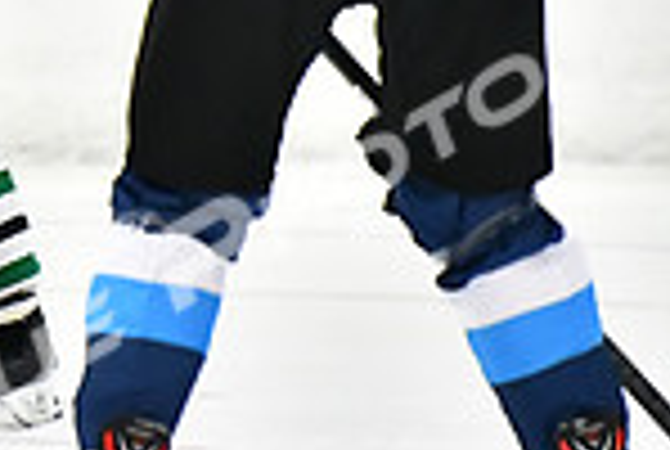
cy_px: -74
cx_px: -504
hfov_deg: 1.8
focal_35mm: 1165
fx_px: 21725
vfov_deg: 1.2
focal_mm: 200
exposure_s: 1/1250
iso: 6400
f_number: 2.8
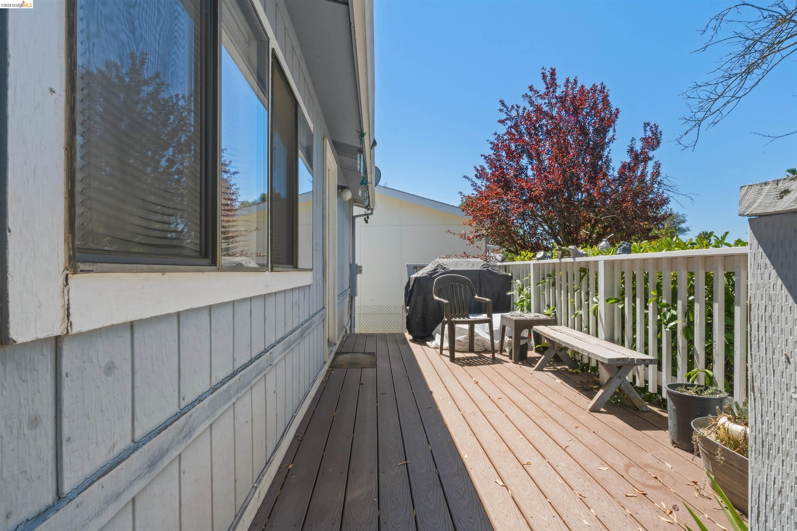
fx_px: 421
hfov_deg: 86.9
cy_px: 266
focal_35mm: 19
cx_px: 398
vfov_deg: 64.6
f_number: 18
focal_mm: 19
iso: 64
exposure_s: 1/15
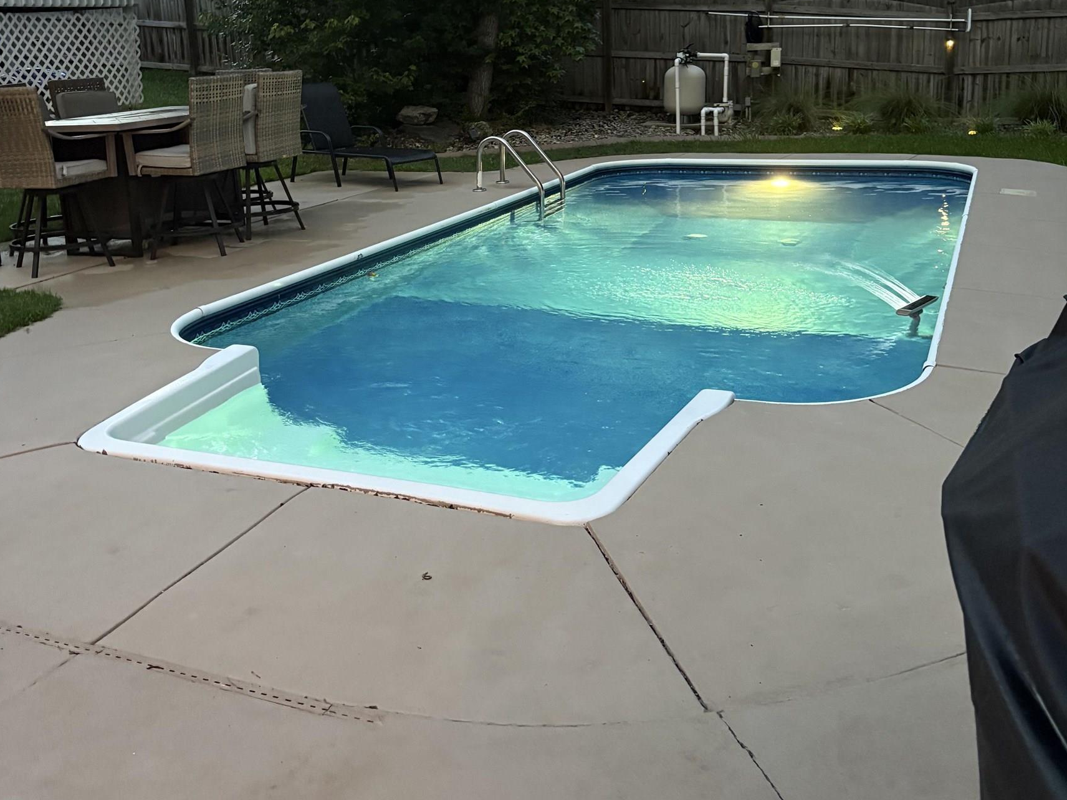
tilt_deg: -11.5
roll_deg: +2.4
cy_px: 232
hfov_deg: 52.6
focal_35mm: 35
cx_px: 532
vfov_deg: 39.9
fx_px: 1079
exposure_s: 1/30
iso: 640
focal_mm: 5.96
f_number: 1.6
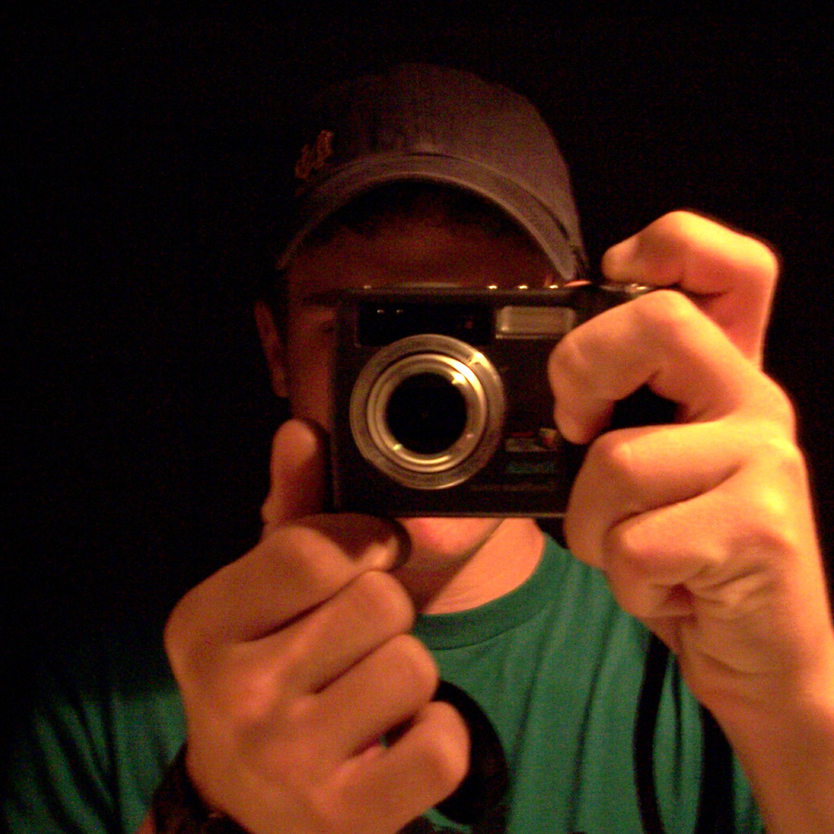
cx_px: 410
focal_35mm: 47
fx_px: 1281
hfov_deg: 36.1
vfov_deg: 36.1
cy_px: 423
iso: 200
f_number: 3.4
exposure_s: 1/8
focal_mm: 8
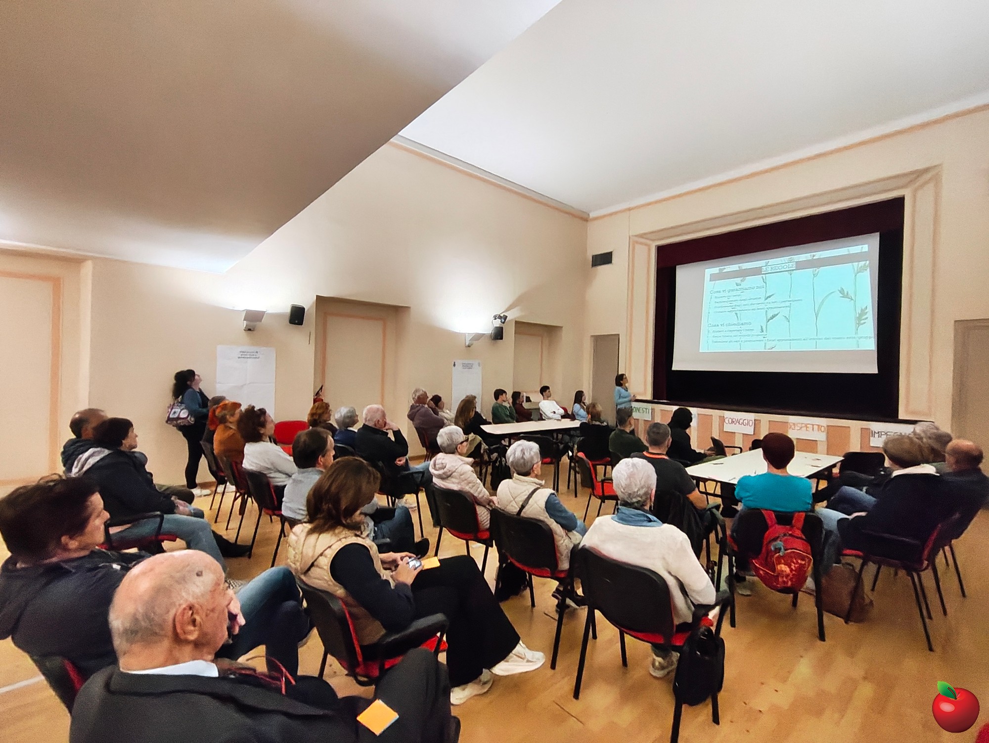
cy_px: 372
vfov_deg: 81.8
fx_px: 429
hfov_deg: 98.1
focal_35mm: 15
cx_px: 494
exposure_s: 1/33.3
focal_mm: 1.64
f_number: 2.2
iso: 1477
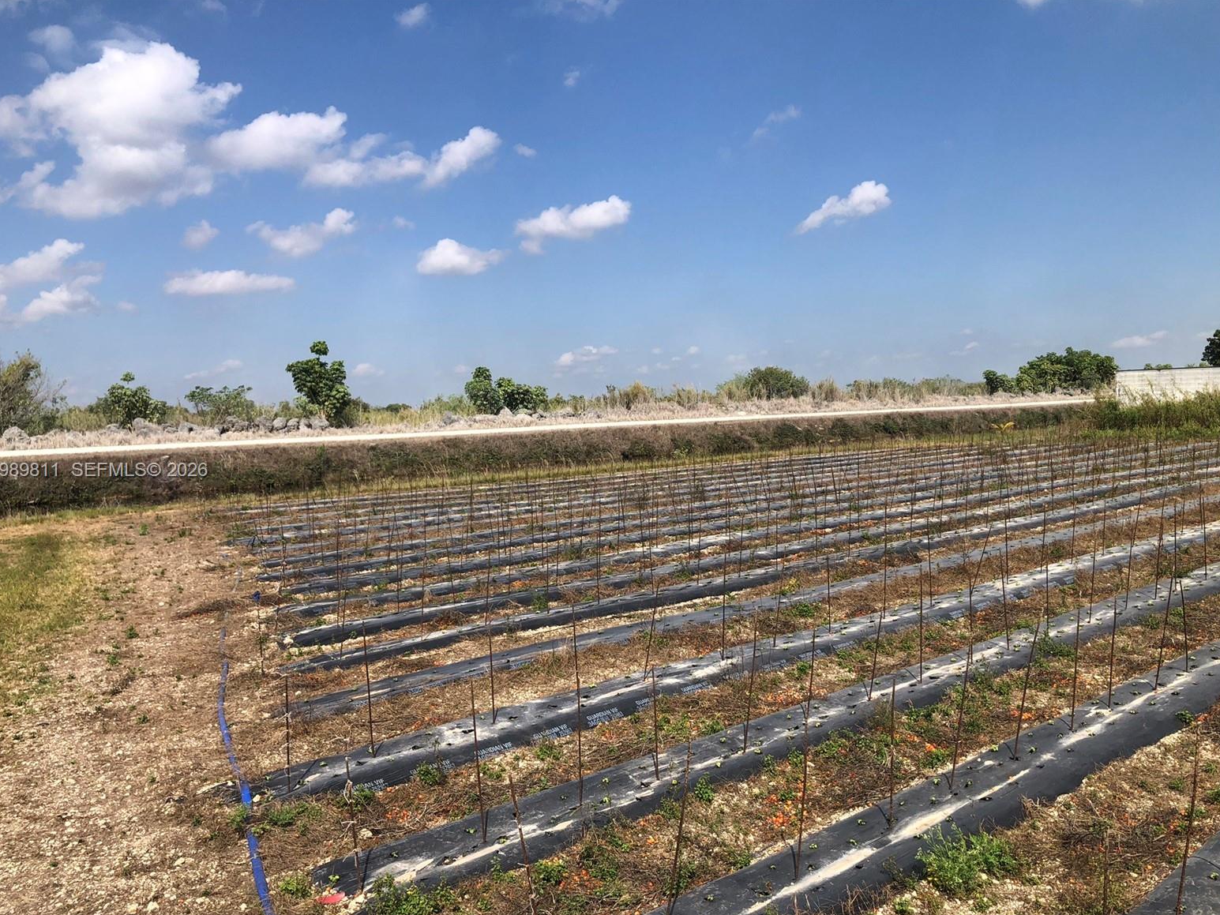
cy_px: 471
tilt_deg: -3.9
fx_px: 1022
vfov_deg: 48.2
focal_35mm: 29
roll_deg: +1.3
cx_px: 594
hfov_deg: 61.6
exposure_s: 1/2825
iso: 20
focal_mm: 3.99
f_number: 1.8
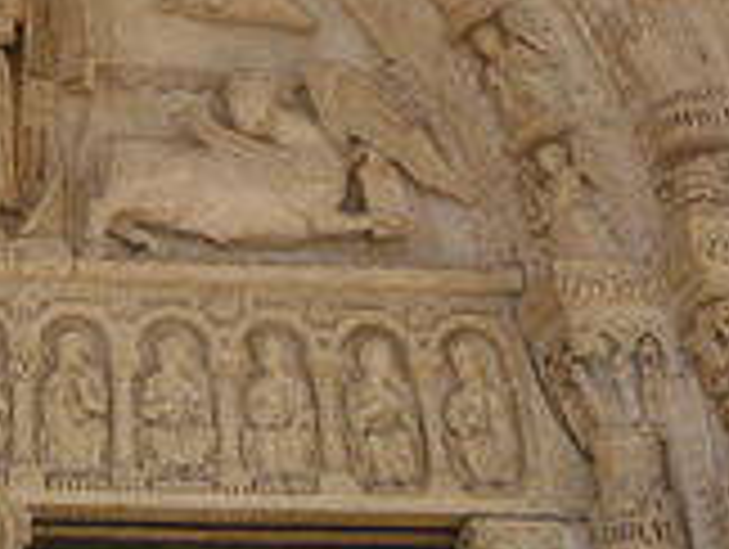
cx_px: -126
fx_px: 2447
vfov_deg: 12.6
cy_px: -63
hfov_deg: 16.3
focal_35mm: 116
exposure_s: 1/250
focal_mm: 7.91
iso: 100
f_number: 3.4
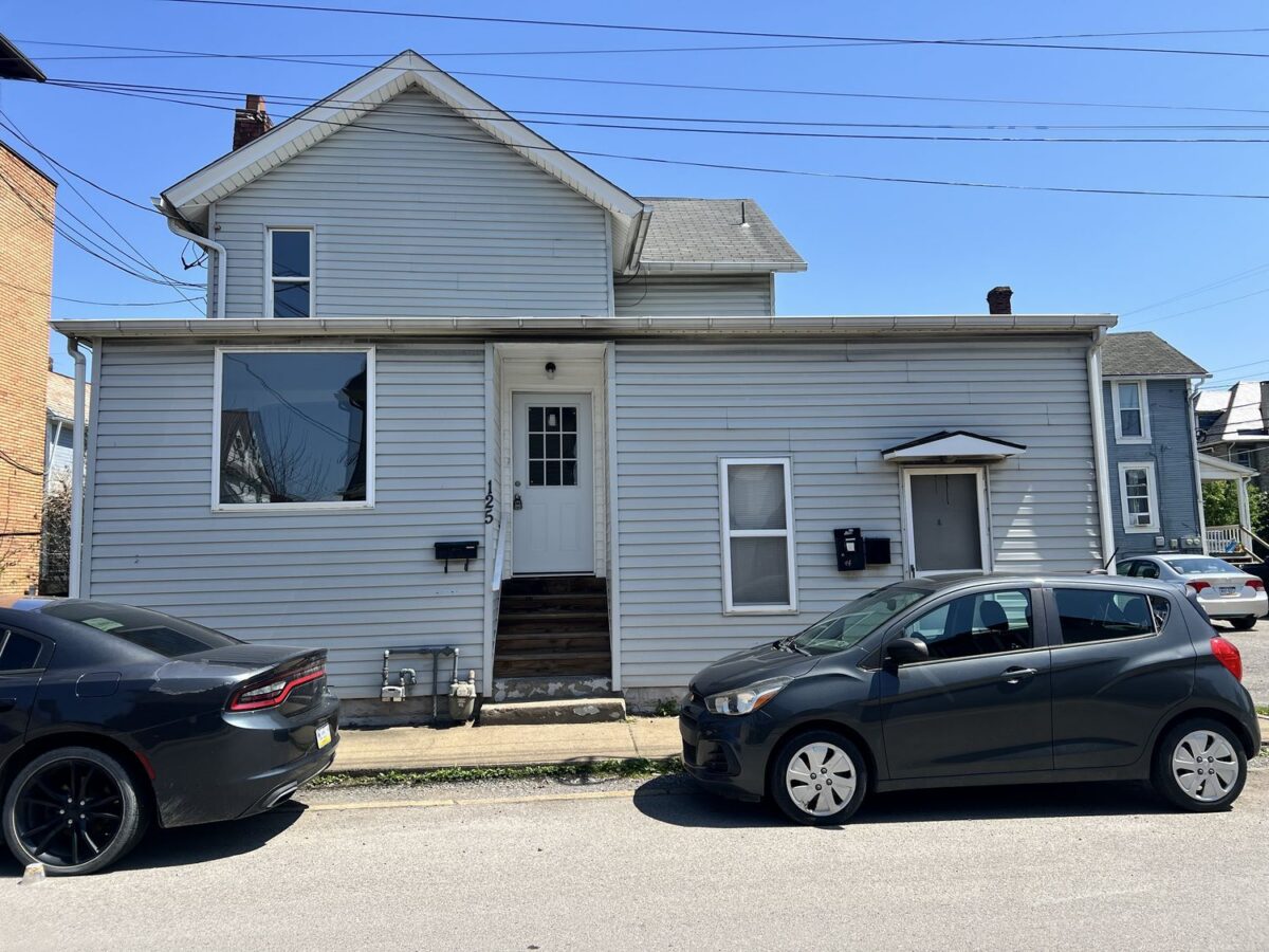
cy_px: 476
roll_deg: +2.1
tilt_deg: +5.8
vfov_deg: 53.1
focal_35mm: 26
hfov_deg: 67.3
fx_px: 953
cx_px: 634
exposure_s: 1/2915
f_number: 1.5
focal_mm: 5.7
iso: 50
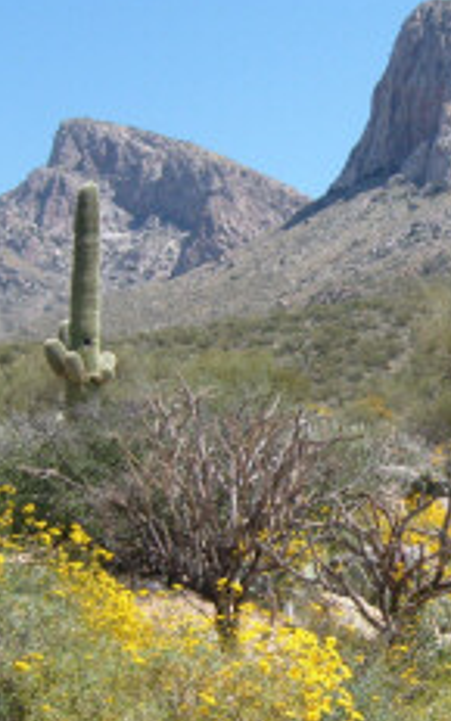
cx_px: 420
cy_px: 430
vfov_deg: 28.5
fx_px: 1416
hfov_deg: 17.8
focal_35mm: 72
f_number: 7.1
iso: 80
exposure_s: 1/180
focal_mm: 5.8
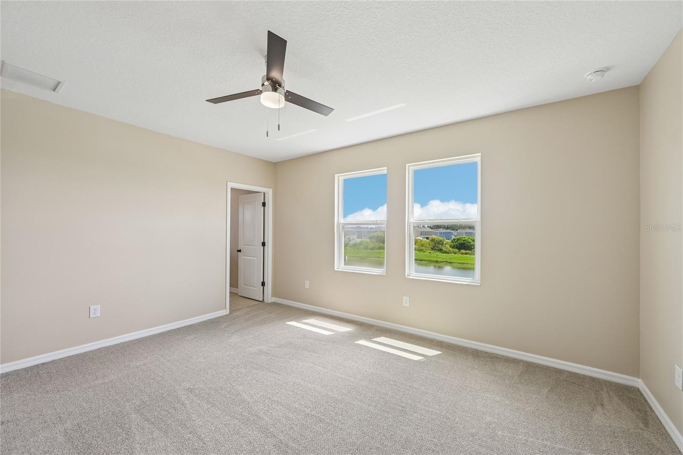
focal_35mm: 14
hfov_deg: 104.3
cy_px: 228
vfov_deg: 81.2
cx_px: 342
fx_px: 266
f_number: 8
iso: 400
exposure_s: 1/320
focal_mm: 14
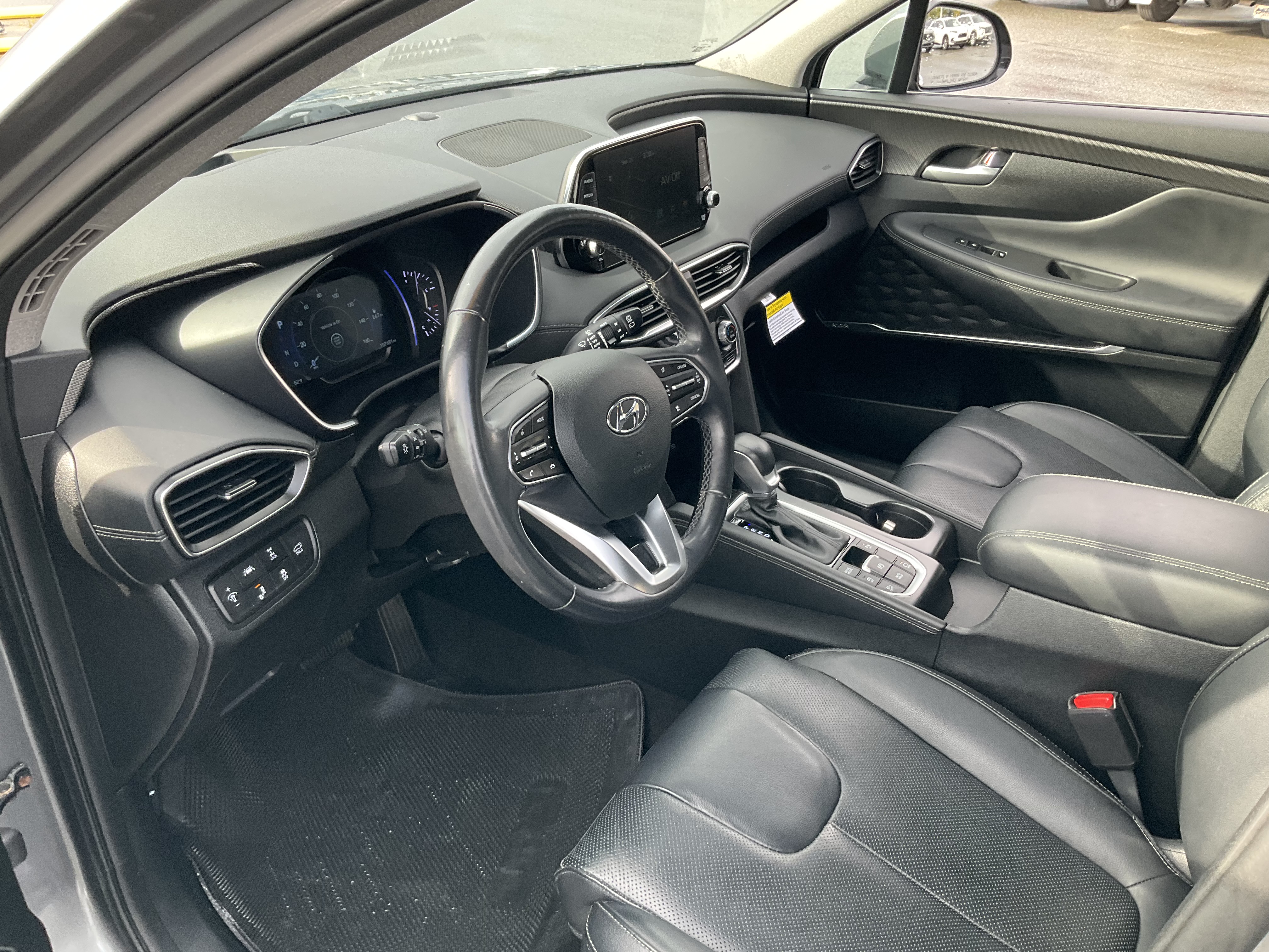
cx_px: 634
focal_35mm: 29
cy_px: 476
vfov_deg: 48.2
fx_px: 1063
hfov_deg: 61.7
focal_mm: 3
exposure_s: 1/122
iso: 50
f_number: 1.8
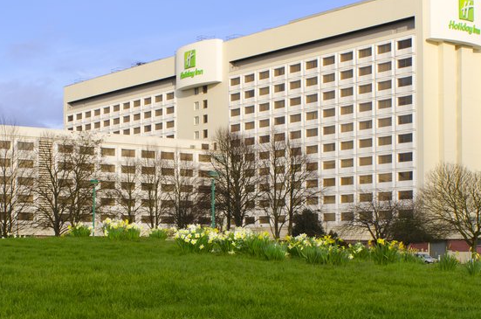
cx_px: 187
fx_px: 813
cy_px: 116
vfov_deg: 22.1
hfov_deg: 32.8
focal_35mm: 61
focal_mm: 28
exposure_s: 1/80
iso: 100
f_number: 2.8
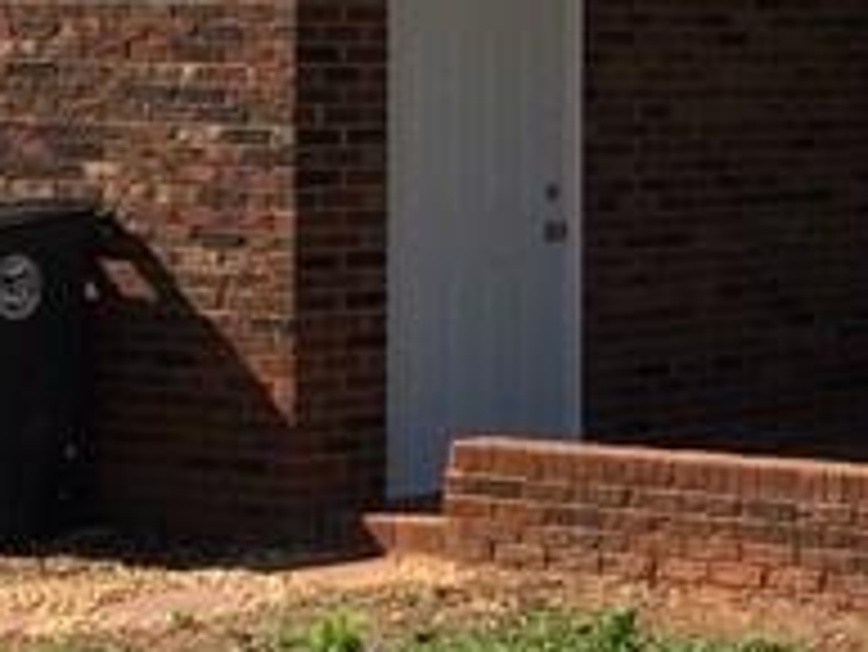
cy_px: 175
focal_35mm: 154
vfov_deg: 9.6
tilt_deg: -5.5
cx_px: 1462
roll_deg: -0.6
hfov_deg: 12.0
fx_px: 3864
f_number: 2.2
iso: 32
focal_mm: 4.15
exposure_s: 1/1580
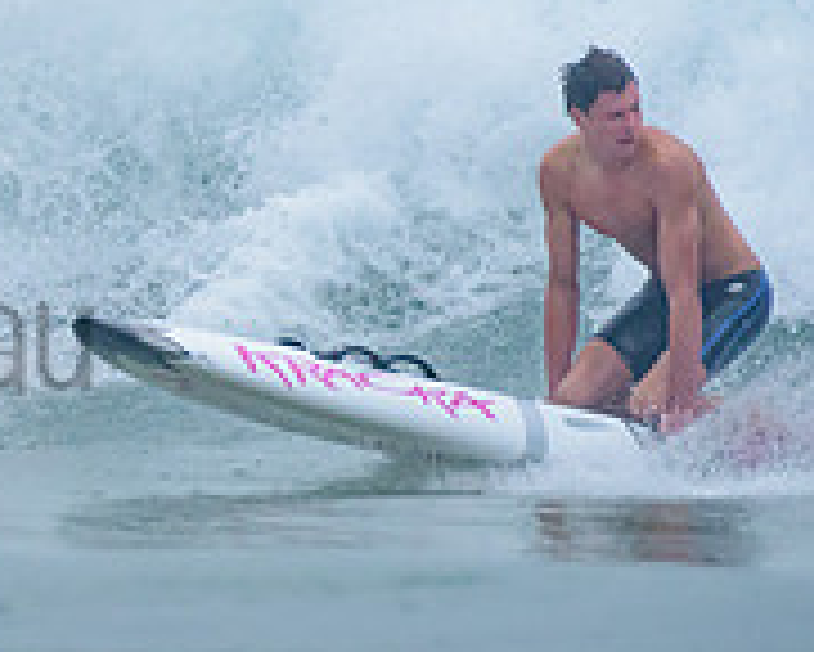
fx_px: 44545
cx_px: -589
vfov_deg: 0.8
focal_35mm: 1848
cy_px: 154
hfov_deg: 1.0
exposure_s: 1/1250
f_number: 5.6
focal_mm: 500
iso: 1100
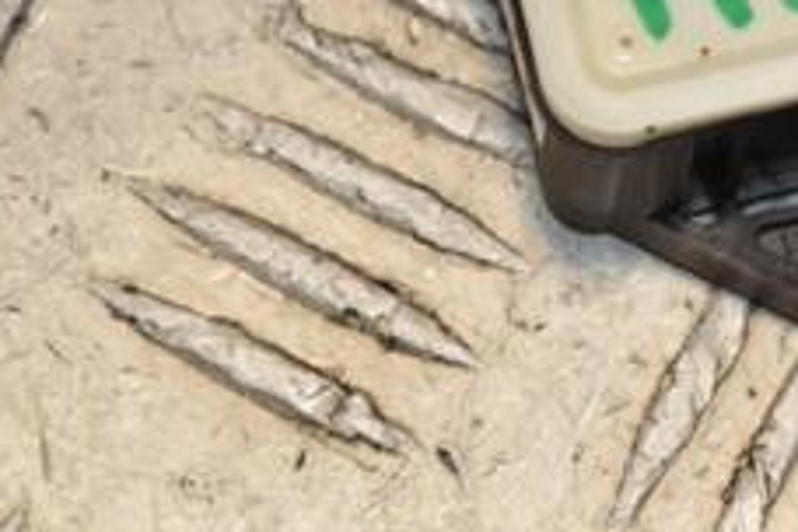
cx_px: 1015
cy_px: -140
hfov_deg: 5.0
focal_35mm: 414
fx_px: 9183
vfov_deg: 3.3
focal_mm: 105
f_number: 9
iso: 800
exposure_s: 1/200
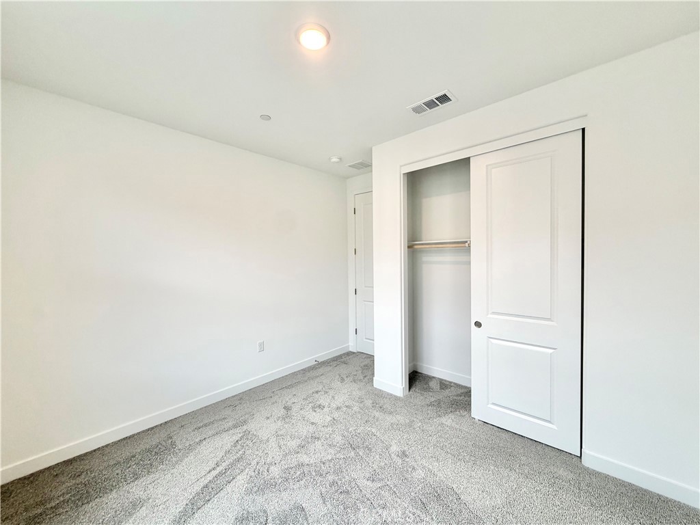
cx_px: 350
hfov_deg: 102.1
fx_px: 283
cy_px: 262
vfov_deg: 85.7
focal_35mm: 14
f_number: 2.2
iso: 200
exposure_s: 1/120
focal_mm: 2.22
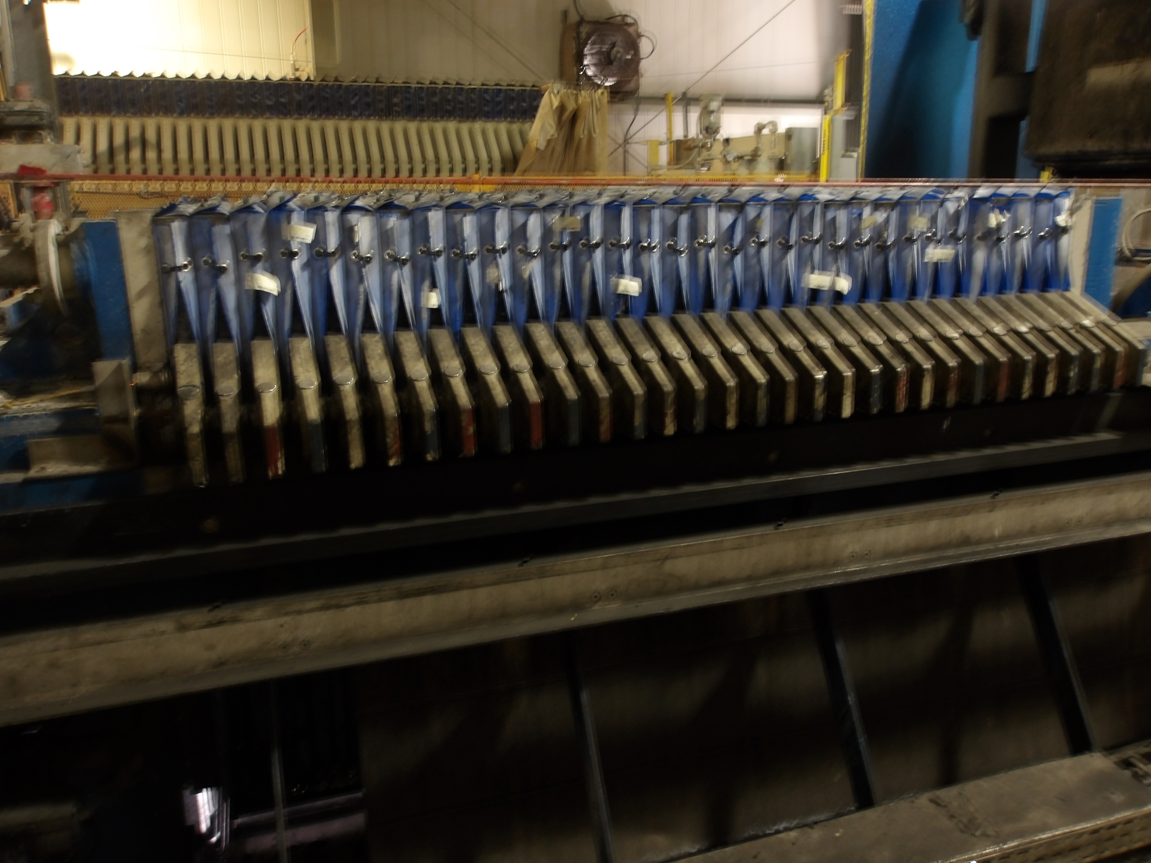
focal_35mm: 27
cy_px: 432
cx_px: 576
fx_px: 898
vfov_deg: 51.4
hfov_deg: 65.3
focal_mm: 4.9
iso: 100
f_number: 3
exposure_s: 1/5
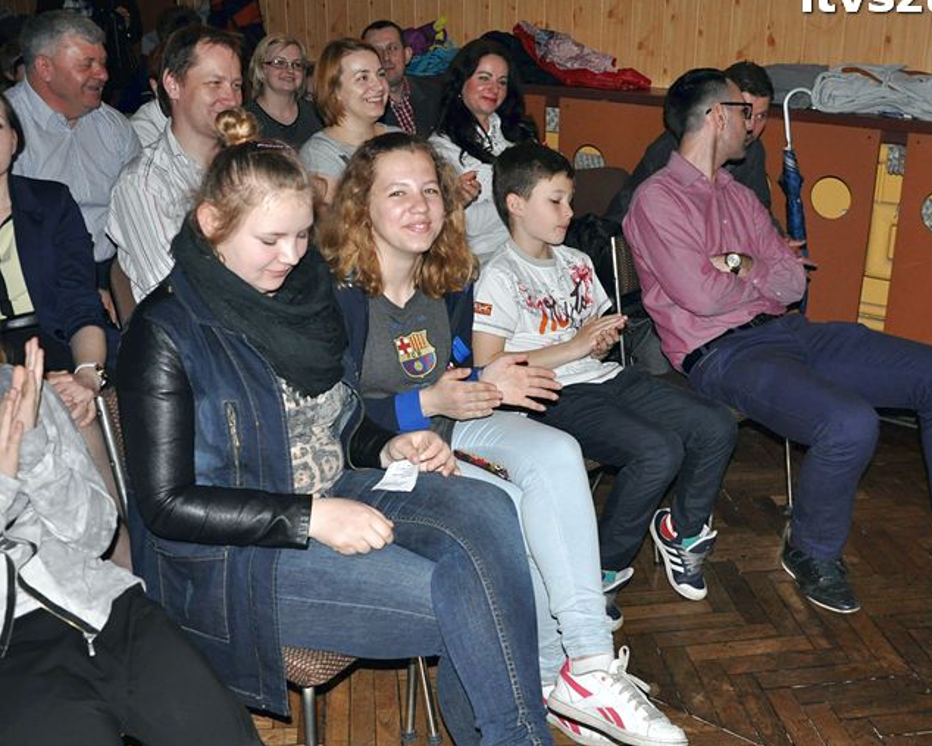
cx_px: 507
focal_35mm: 40
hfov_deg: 46.1
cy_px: 366
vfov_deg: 37.7
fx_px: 1093
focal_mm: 21
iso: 1000
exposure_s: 1/60
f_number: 4.5
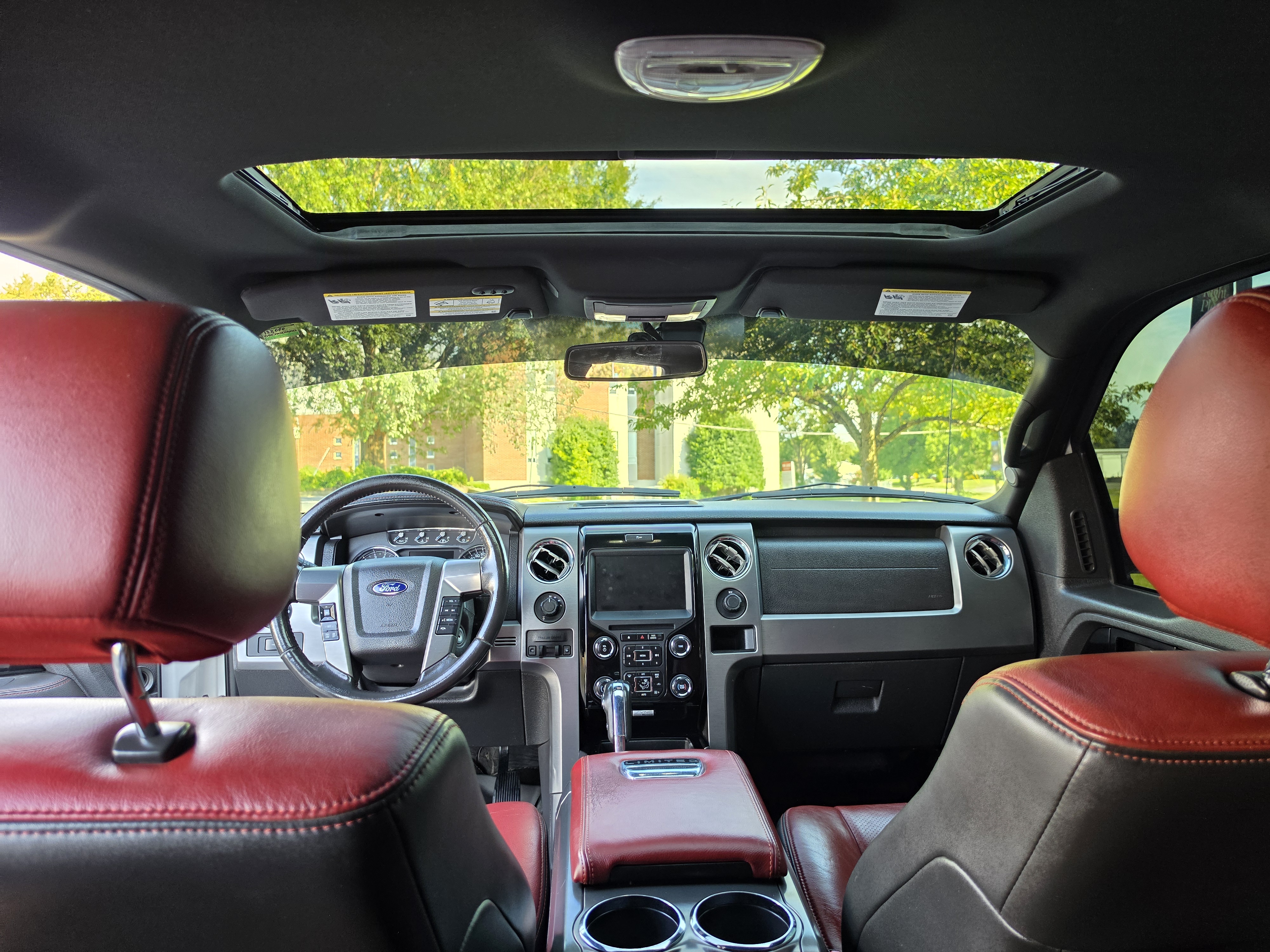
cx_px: 635
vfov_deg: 58.9
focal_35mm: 23
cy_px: 476
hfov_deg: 73.9
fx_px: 844
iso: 125
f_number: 1.4
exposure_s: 1/180
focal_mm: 6.5
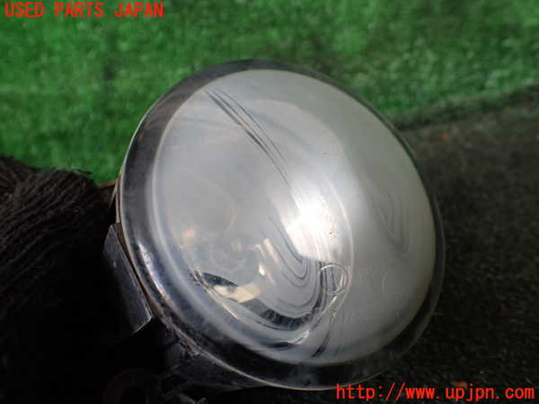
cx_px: 270
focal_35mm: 30
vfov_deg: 46.8
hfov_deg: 60.0
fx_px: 467
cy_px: 202
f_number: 2.3
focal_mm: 5.4
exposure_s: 1/125
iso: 250
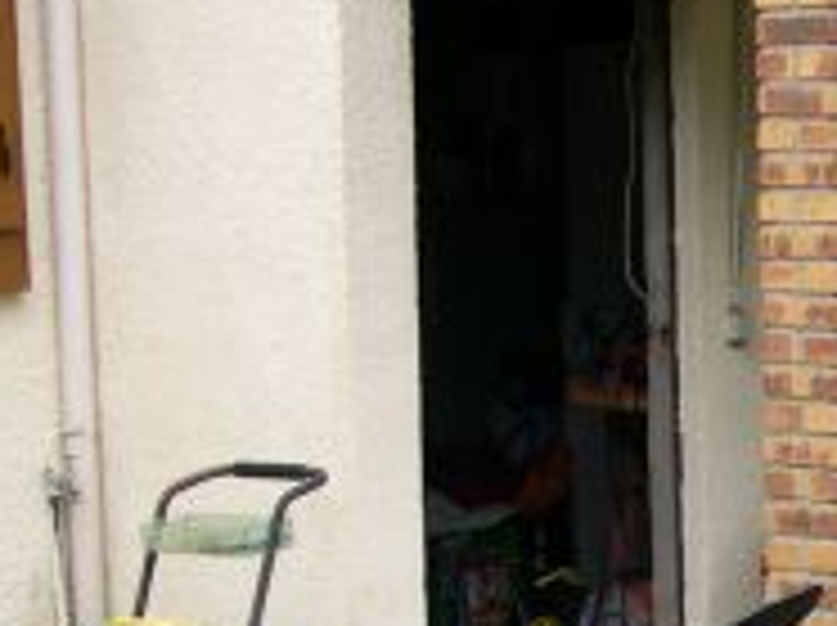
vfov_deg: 10.9
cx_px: 1026
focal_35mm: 131
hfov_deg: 14.6
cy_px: 905
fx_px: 3163
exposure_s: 1/155
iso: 100
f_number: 2.8
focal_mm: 8
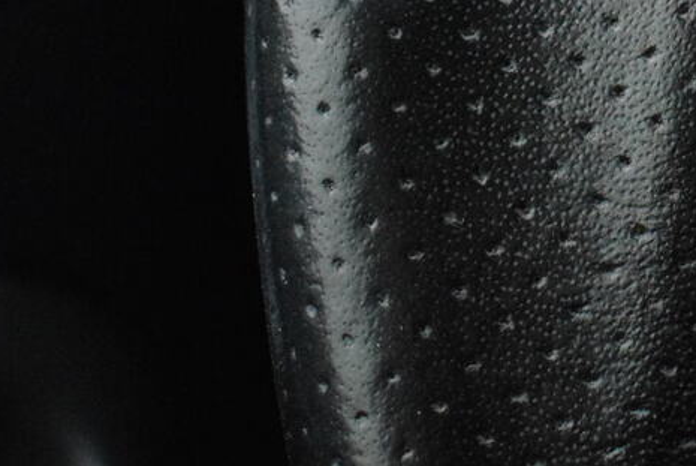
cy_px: -90
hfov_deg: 15.1
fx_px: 2419
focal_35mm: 125
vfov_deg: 10.8
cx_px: 1049
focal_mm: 24
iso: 5000
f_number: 5.6
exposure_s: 1/160
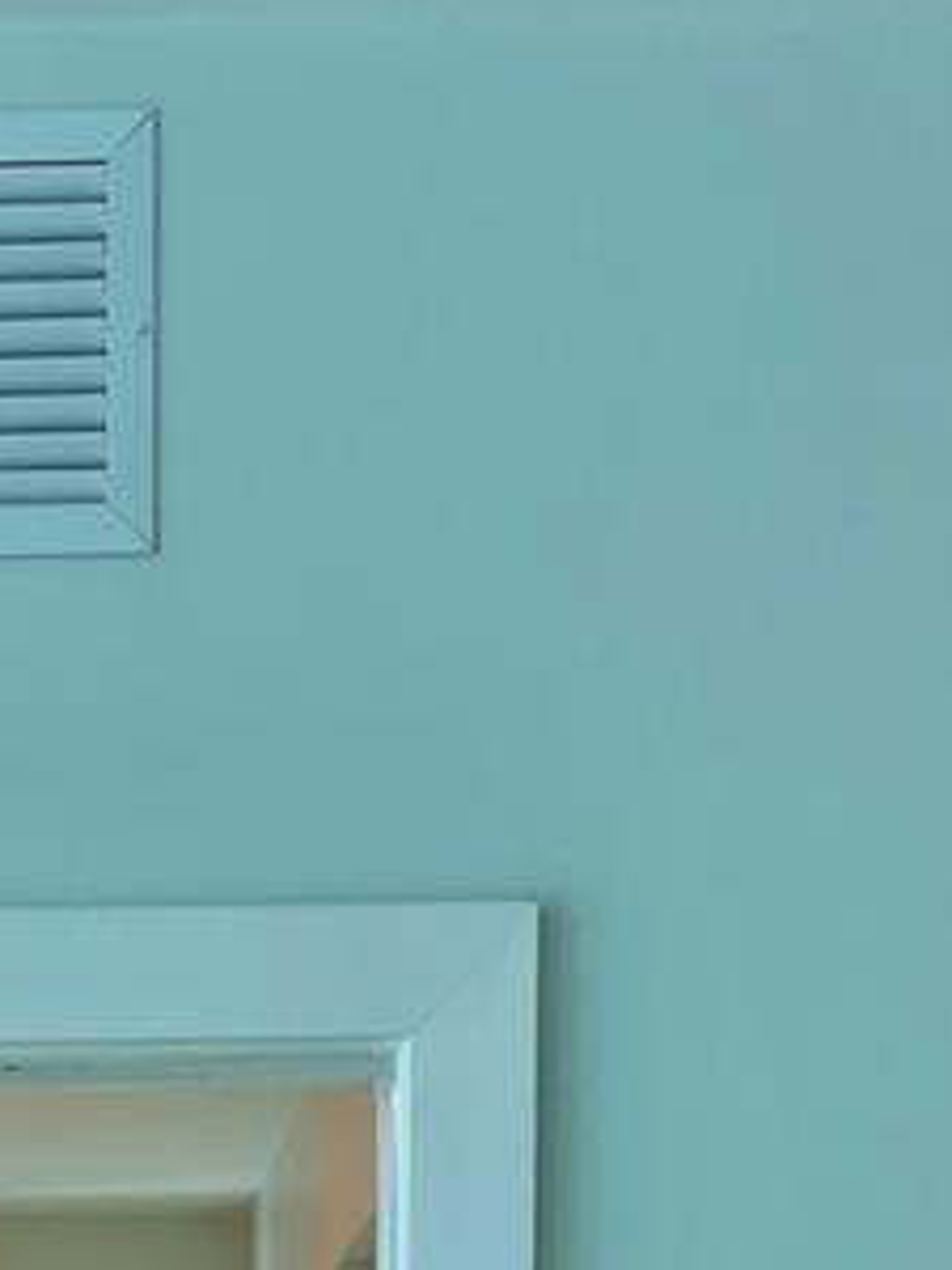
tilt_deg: -4.7
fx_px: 3814
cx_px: -165
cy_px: 2294
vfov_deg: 16.0
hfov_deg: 13.8
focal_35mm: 104
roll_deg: +0.3
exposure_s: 1/278
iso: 32
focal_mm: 4.2
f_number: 1.6
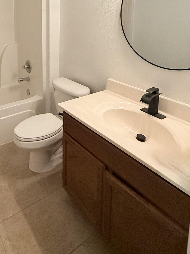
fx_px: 198
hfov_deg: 49.7
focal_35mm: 27
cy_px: 42
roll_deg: +0.0
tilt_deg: -5.6
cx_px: 53
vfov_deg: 58.9
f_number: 2.2
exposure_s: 1/120
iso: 640
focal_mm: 2.22
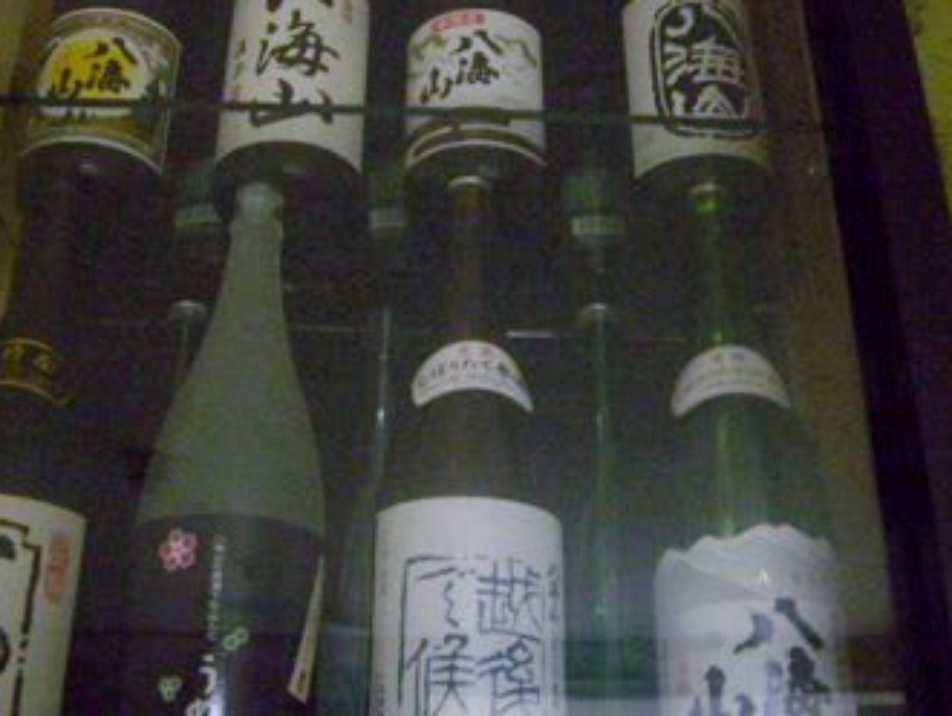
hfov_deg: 41.2
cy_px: 286
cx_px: 467
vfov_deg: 31.5
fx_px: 1266
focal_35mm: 46
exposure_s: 1/15
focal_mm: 7.9
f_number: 2.8
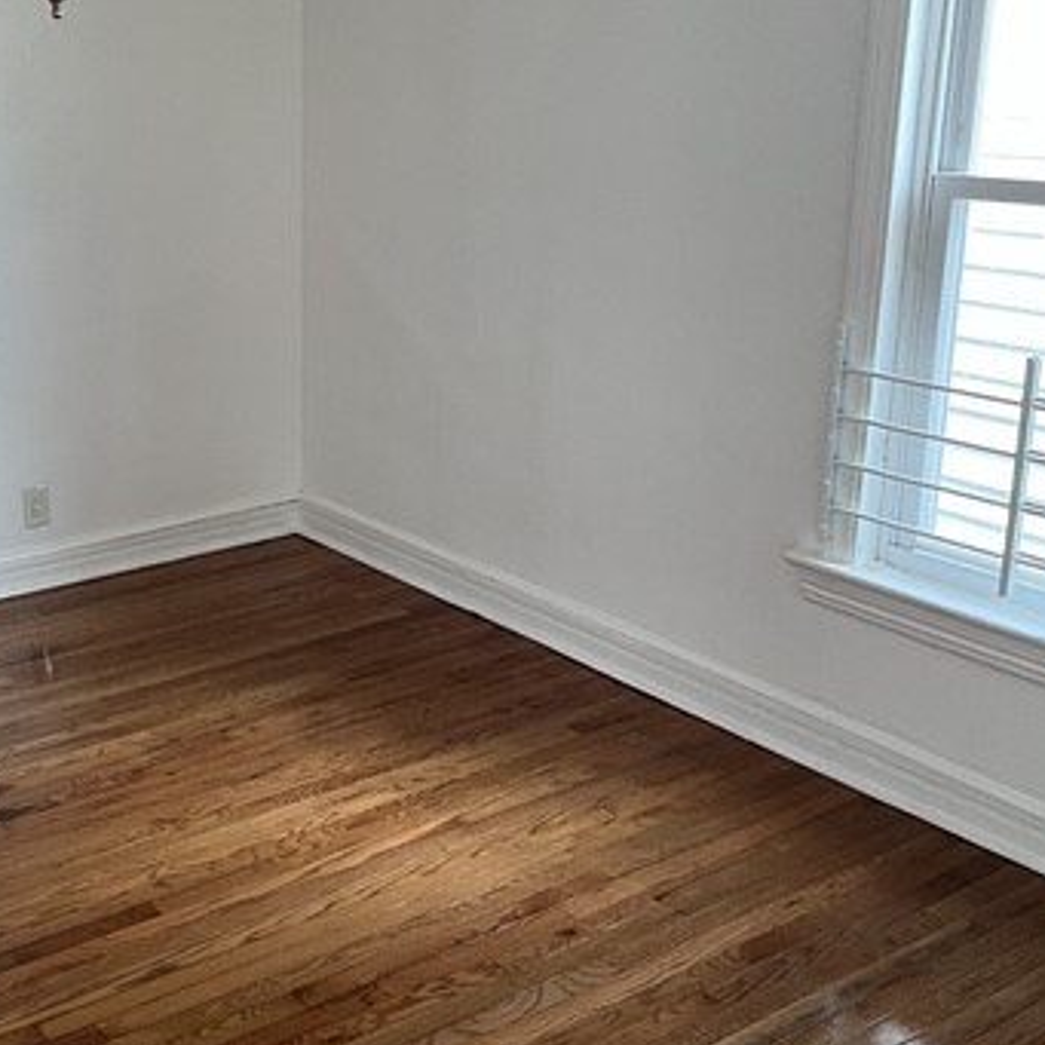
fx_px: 1537
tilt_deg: -9.7
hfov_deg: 36.8
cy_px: 428
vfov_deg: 37.4
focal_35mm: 45
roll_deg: +1.3
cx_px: 285
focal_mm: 5.1
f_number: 1.6
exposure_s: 1/100
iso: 125
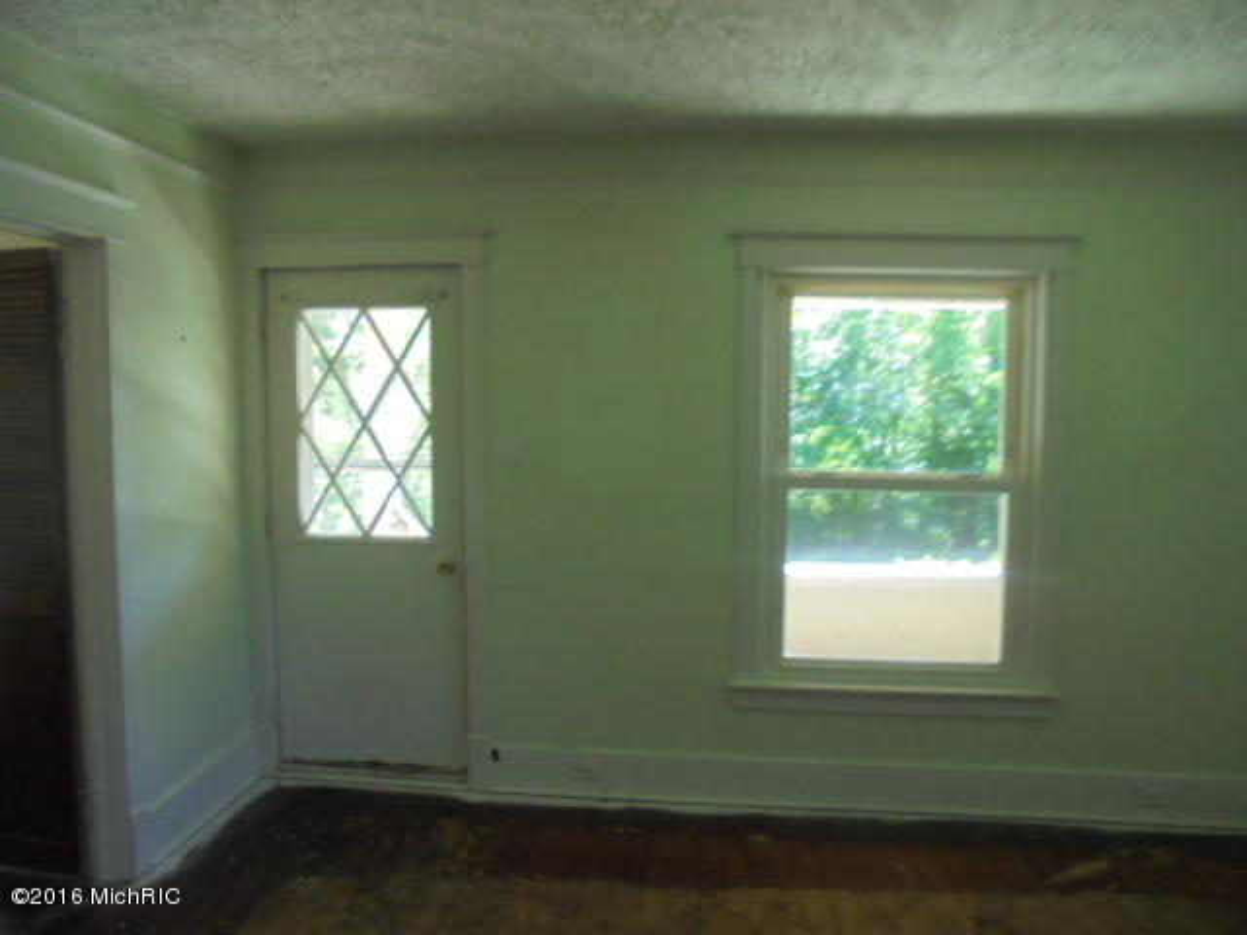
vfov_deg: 53.1
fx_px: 937
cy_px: 468
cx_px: 624
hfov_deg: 67.3
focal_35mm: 26
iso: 200
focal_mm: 4.6
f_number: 3.5
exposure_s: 1/30
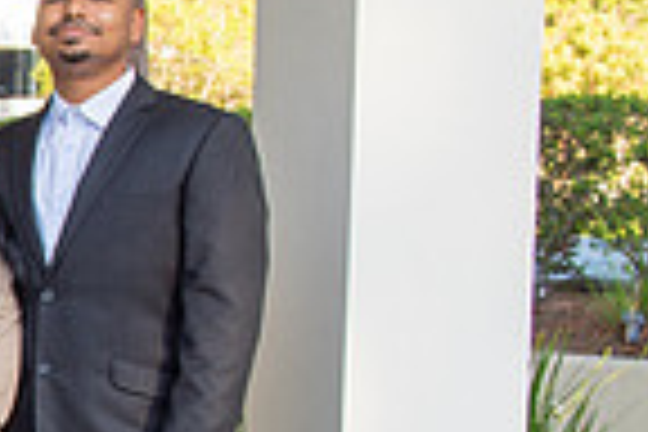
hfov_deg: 14.8
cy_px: 376
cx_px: -598
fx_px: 2106
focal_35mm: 117
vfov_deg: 11.6
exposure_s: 1/160
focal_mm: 29
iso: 200
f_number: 5.6
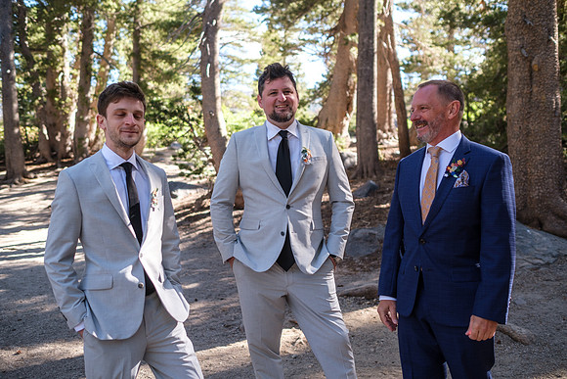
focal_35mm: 35
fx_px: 551
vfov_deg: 37.9
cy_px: 190
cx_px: 284
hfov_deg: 54.4
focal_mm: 23
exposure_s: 1/420
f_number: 2
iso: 160
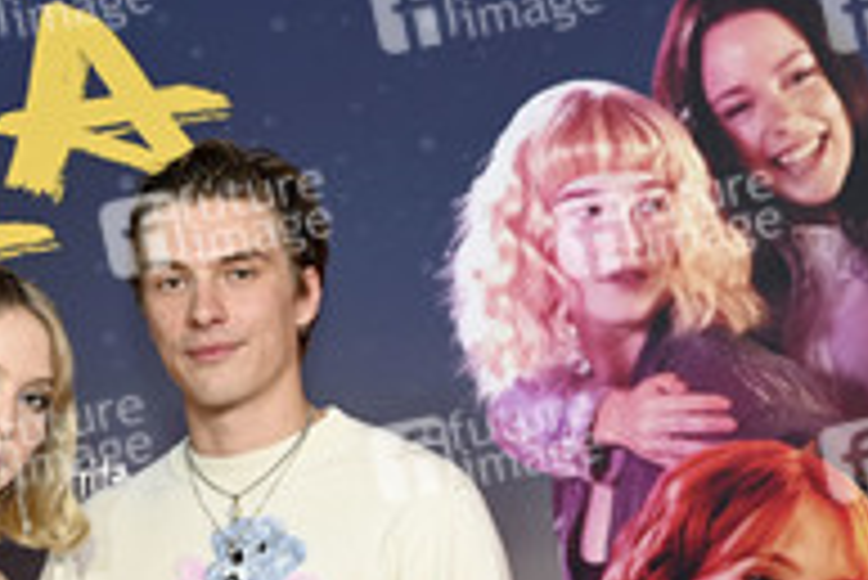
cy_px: 562
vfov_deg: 13.8
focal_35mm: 98
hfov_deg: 20.4
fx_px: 2365
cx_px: 97
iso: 1000
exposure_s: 1/160
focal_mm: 42
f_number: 4.5
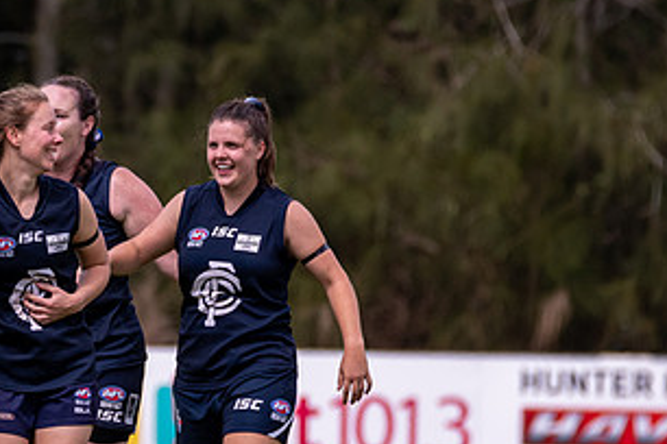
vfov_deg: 1.3
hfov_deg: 2.0
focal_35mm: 1049
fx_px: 19434
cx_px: 88
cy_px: 312
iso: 800
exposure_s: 1/2500
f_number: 6.3
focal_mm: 360
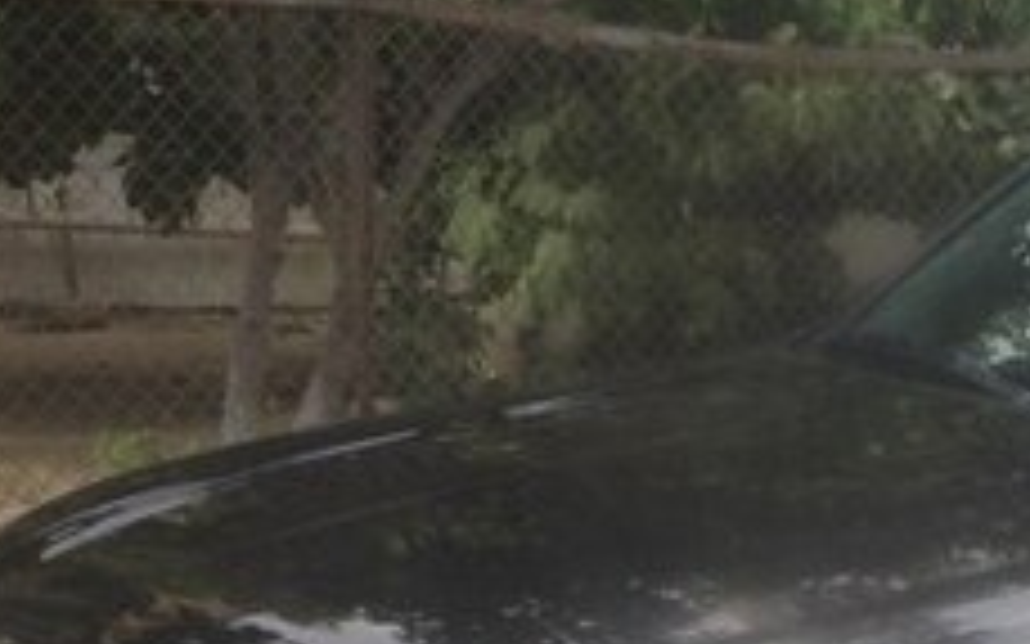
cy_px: 813
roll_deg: -3.3
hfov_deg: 18.9
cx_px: 1381
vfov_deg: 12.6
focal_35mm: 101
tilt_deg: -13.4
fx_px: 2834
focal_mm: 4.12
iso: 50
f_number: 2.4
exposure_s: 1/306
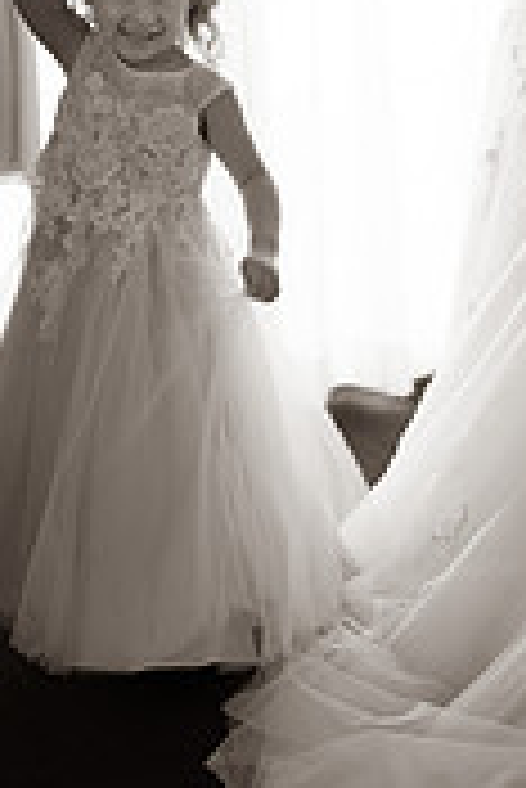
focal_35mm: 90
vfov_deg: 22.3
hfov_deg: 15.0
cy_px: 153
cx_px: 530
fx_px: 1968
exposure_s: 1/125
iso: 160
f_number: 1.2
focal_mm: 35
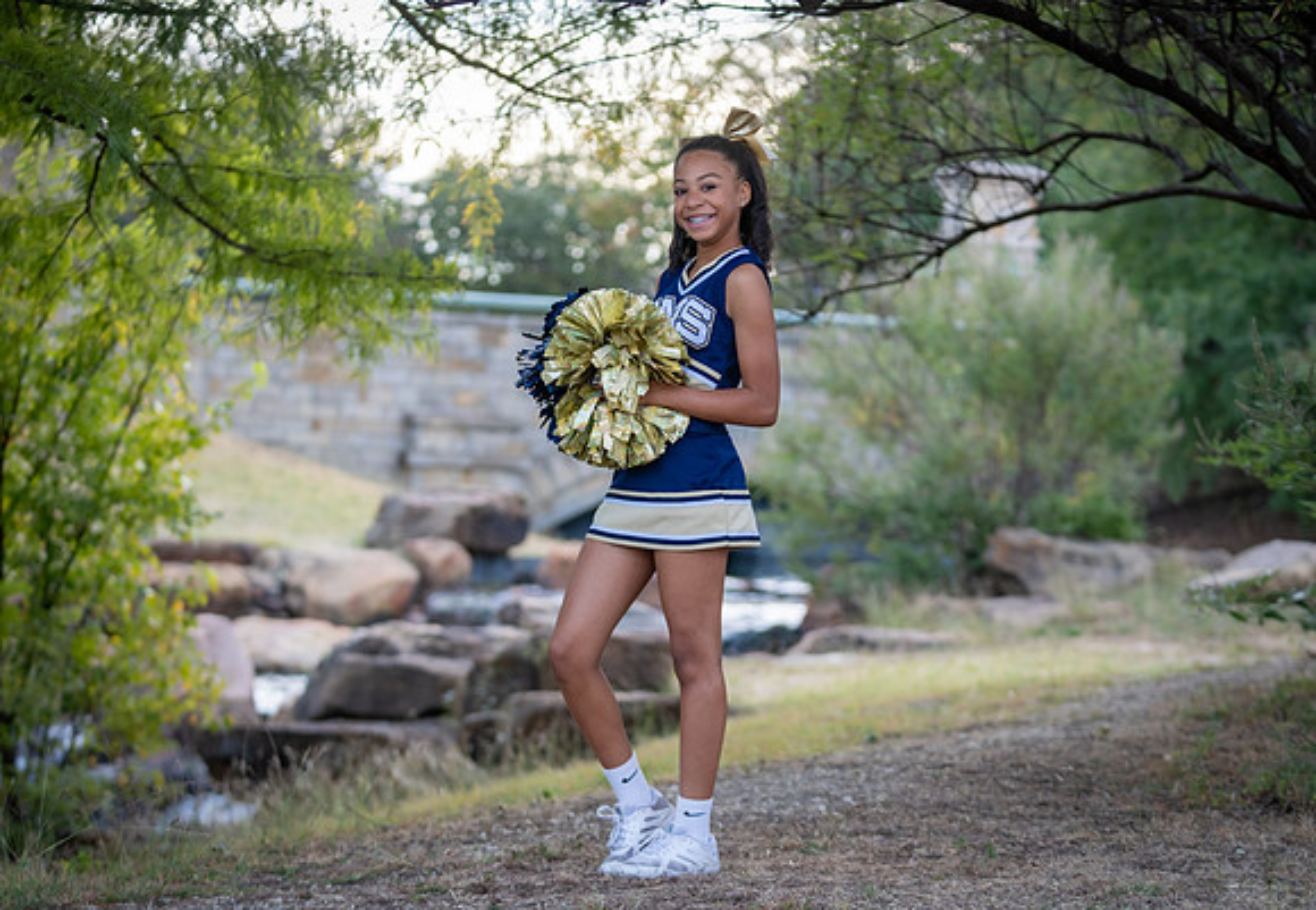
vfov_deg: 16.1
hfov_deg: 23.1
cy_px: 502
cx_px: 668
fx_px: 3221
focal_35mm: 87
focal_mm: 77
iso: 250
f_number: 2.8
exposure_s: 1/320
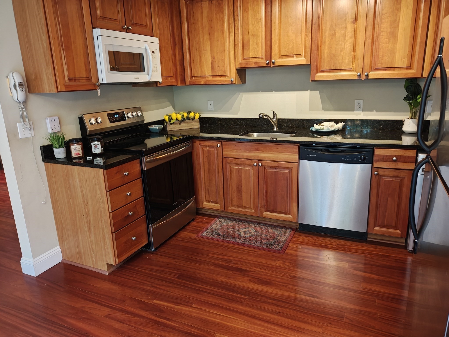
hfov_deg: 69.4
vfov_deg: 54.9
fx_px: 324
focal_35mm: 25
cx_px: 224
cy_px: 168
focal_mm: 4.68
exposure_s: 1/40
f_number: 1.7
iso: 1744
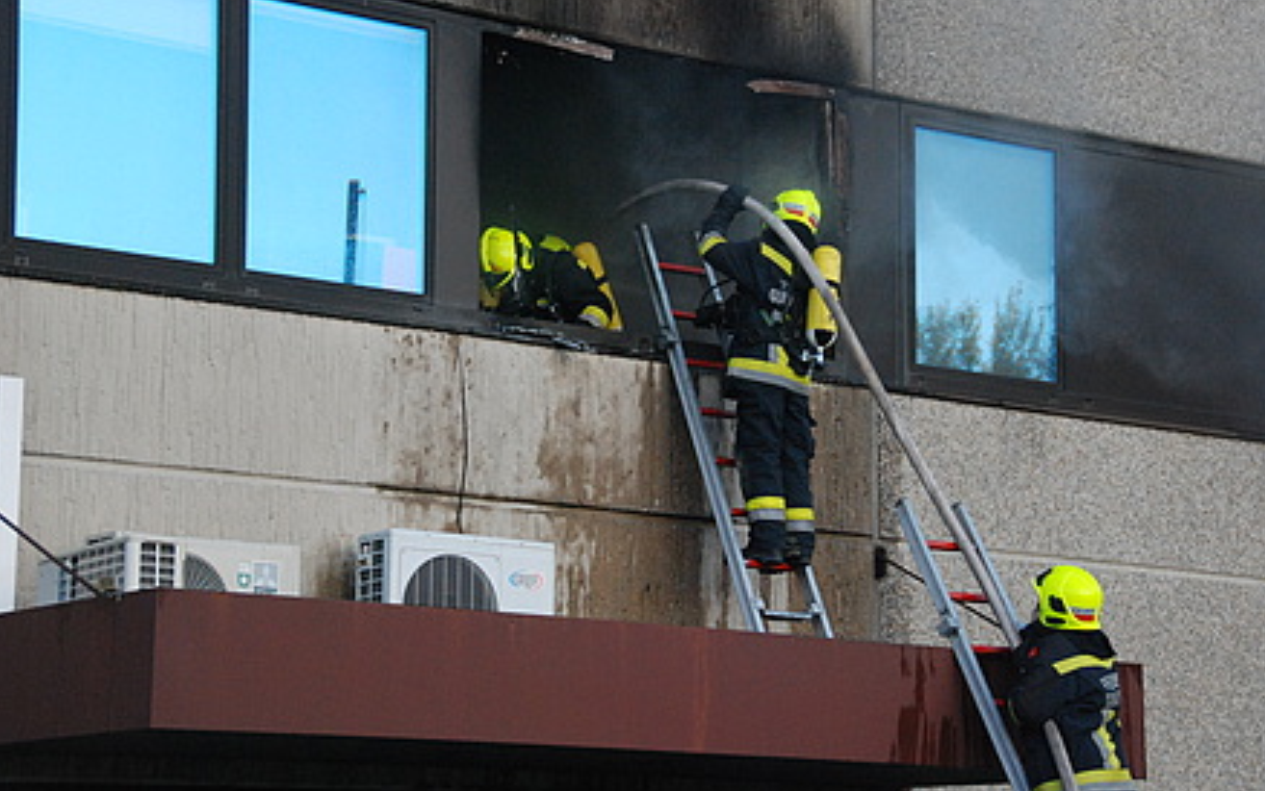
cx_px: 651
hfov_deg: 22.3
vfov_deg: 14.1
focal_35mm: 93
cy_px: 345
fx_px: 3207
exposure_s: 1/200
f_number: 5
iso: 1250
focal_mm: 56
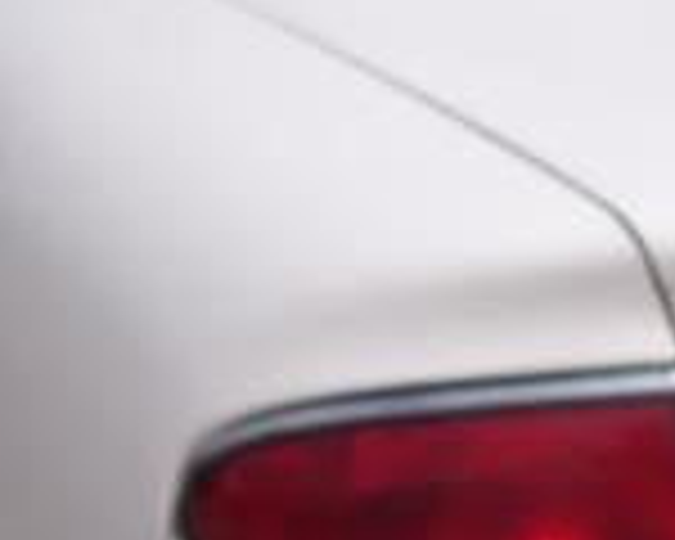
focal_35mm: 187
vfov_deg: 8.2
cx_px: 1148
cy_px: 536
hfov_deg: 9.9
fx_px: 3736
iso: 80
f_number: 7.8
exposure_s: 1/400
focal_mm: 6.3
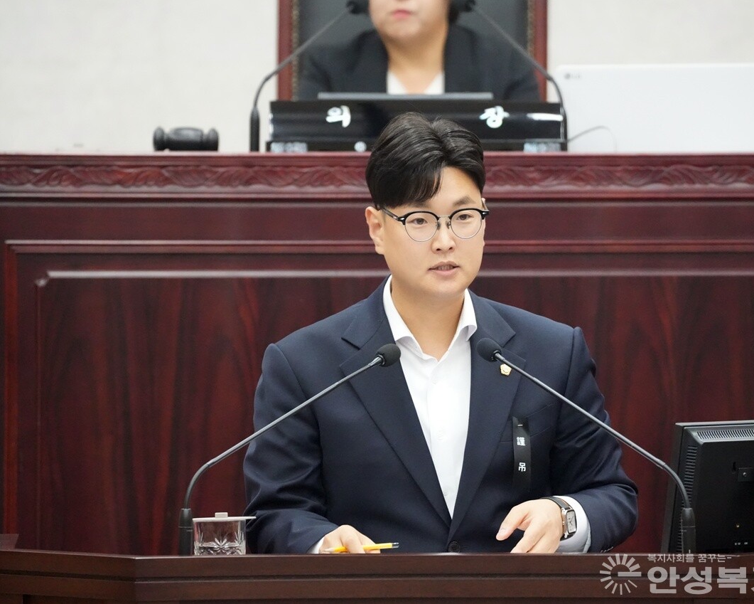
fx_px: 8034
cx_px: 409
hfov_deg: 5.4
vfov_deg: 4.3
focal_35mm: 360
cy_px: 302
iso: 12800
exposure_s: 1/320
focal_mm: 318
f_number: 5.6
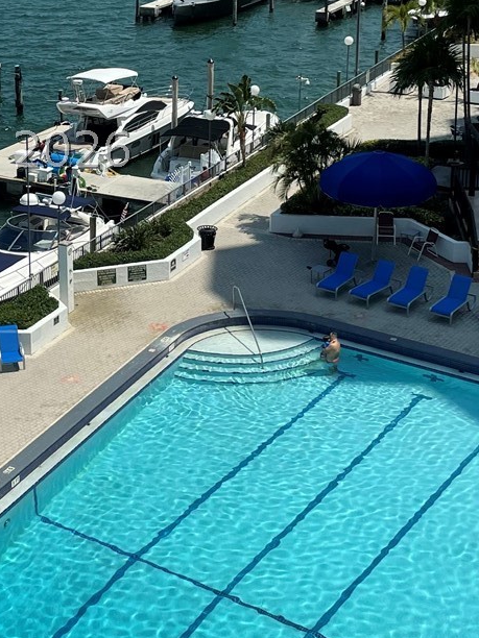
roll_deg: +0.6
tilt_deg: -15.9
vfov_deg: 28.1
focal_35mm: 68
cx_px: 70
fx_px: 1255
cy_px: 150
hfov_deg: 21.2
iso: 32
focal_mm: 4.2
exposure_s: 1/3040
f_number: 1.6
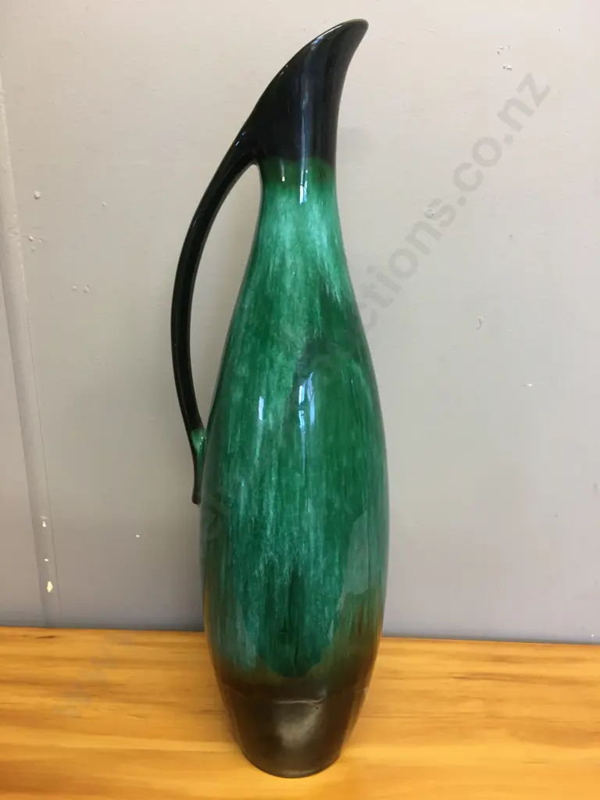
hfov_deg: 48.2
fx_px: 670
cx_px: 300
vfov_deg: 61.7
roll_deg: -2.1
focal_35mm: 29
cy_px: 400
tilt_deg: -17.5
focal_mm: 4.15
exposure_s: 1/17
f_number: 2.2
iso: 40
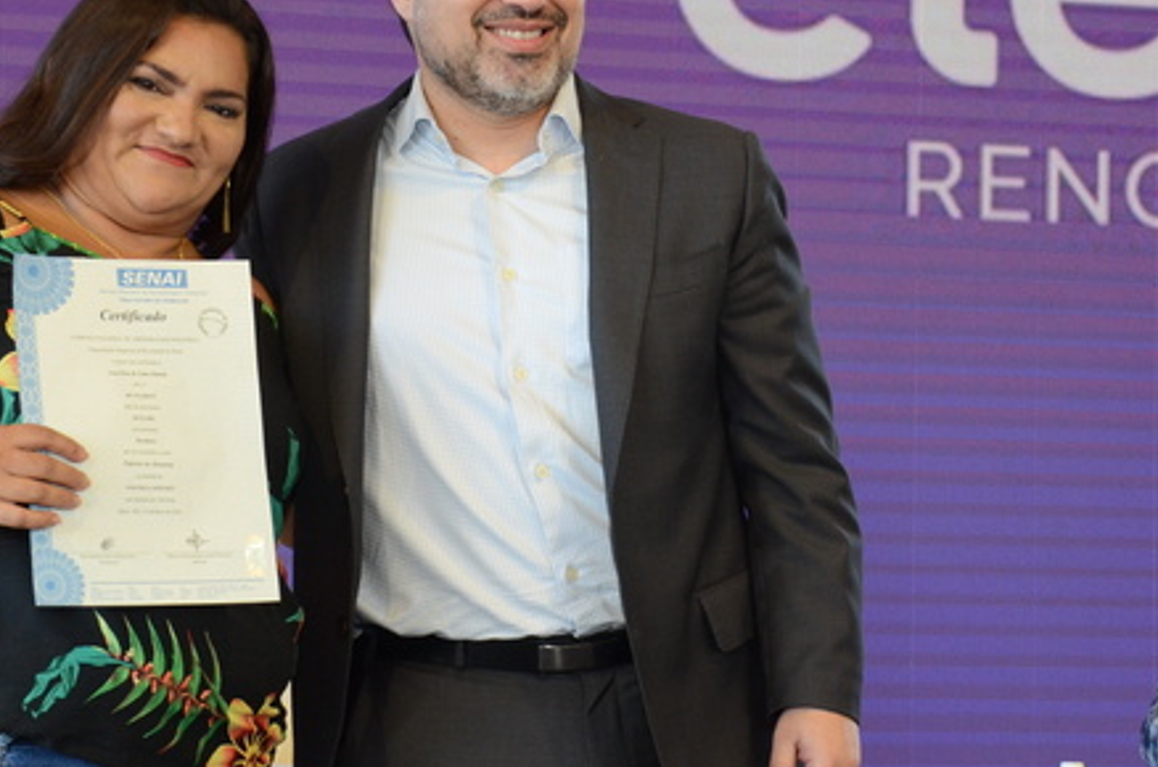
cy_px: 317
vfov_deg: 13.1
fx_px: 3338
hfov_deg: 19.7
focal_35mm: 104
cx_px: 616
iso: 1000
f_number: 7.1
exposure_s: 1/125
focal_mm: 38
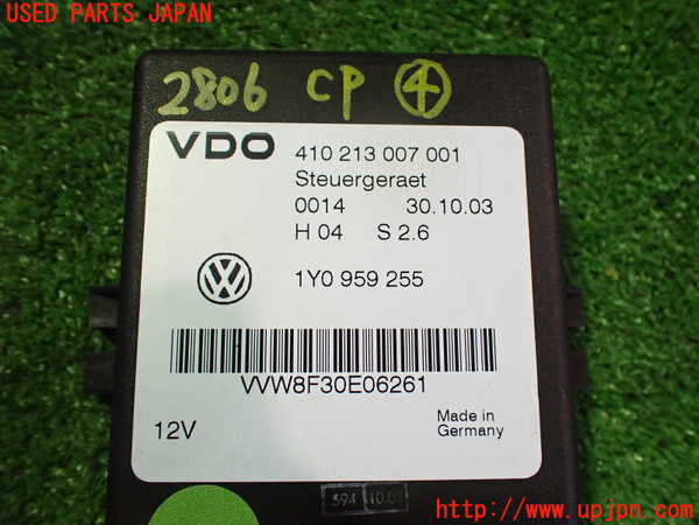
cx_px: 350
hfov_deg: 60.0
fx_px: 606
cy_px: 262
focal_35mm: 30
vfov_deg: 46.8
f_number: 2.3
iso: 800
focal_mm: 5.4
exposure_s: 1/100
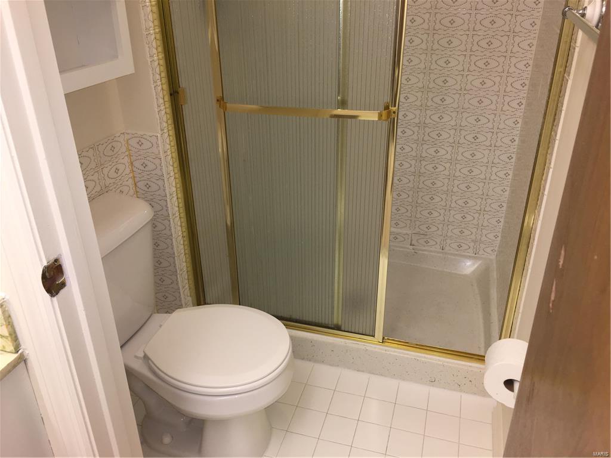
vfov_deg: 48.2
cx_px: 306
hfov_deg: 61.7
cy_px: 229
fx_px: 512
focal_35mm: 29
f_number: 2.2
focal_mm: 4.15
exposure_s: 1/30
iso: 32
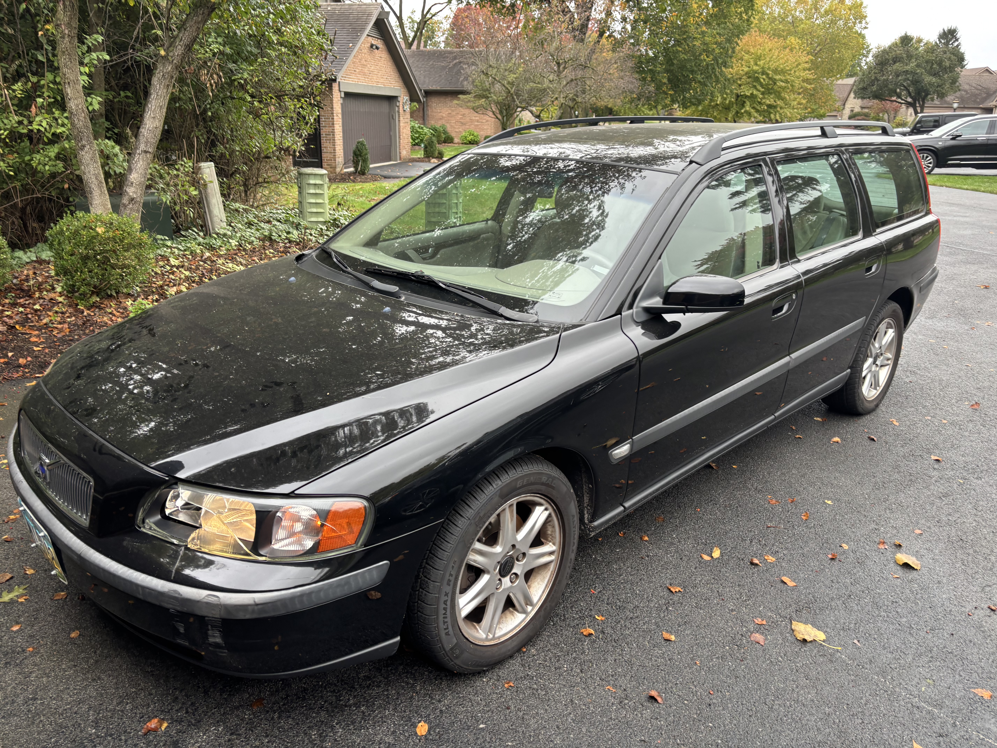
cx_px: 498
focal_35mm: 26
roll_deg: +0.0
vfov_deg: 53.1
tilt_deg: -18.3
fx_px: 749
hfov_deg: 67.3
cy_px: 374
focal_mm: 5.96
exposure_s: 1/121
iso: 64
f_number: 1.6
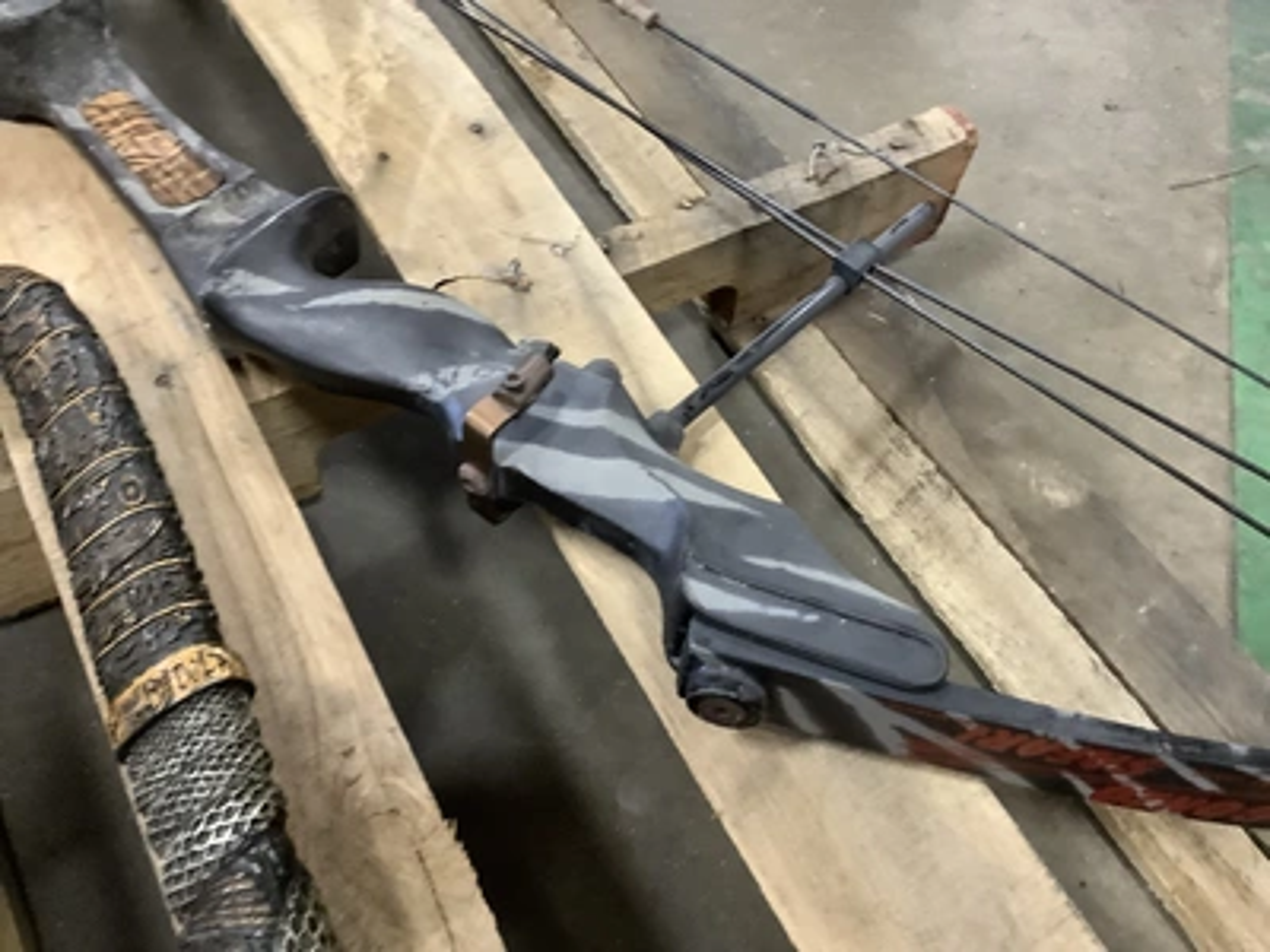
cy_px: 476
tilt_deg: -55.4
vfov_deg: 45.4
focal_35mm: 31
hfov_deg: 58.4
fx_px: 1137
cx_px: 635
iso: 400
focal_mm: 3.3
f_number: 2.4
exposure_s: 1/30
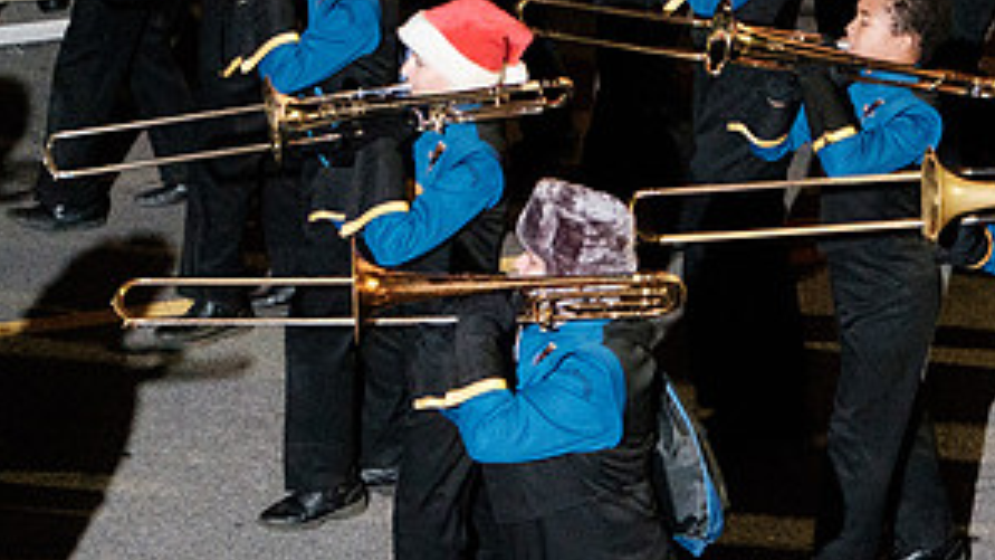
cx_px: 727
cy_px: 166
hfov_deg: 12.6
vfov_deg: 7.1
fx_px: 4485
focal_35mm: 170
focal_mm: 55
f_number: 4
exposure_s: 1/60
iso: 6400
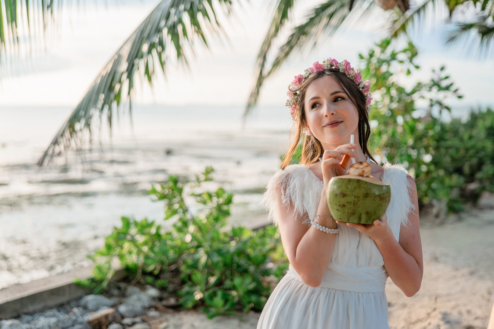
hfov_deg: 39.0
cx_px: 247
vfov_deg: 26.5
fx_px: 698
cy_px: 164
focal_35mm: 51
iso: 320
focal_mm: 50
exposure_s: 1/3200
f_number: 2.2
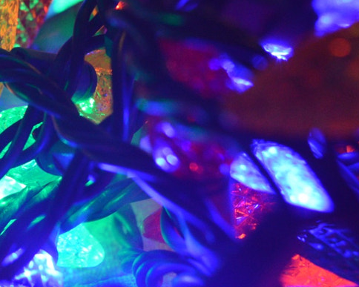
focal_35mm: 121
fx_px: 1285
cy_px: 34
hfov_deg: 15.7
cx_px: 24
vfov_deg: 12.7
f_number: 4.2
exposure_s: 1/160
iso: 800
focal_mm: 26
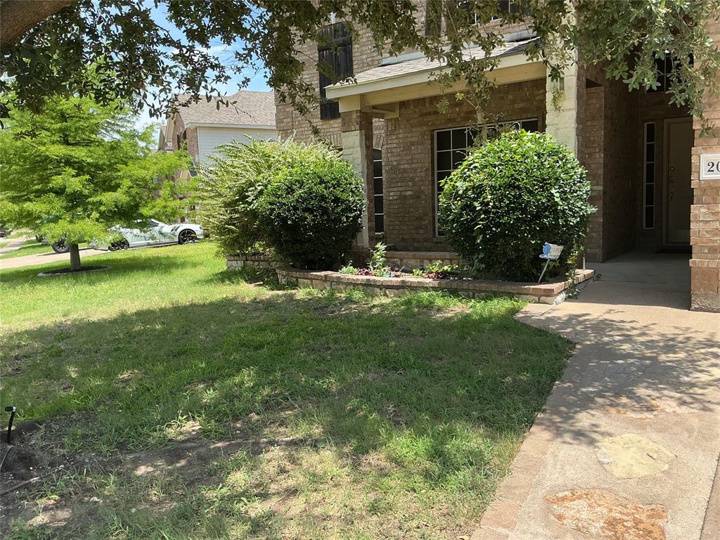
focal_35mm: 29
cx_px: 360
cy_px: 270
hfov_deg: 61.7
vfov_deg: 48.2
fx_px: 603
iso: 25
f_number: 1.8
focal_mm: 3
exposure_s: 1/574
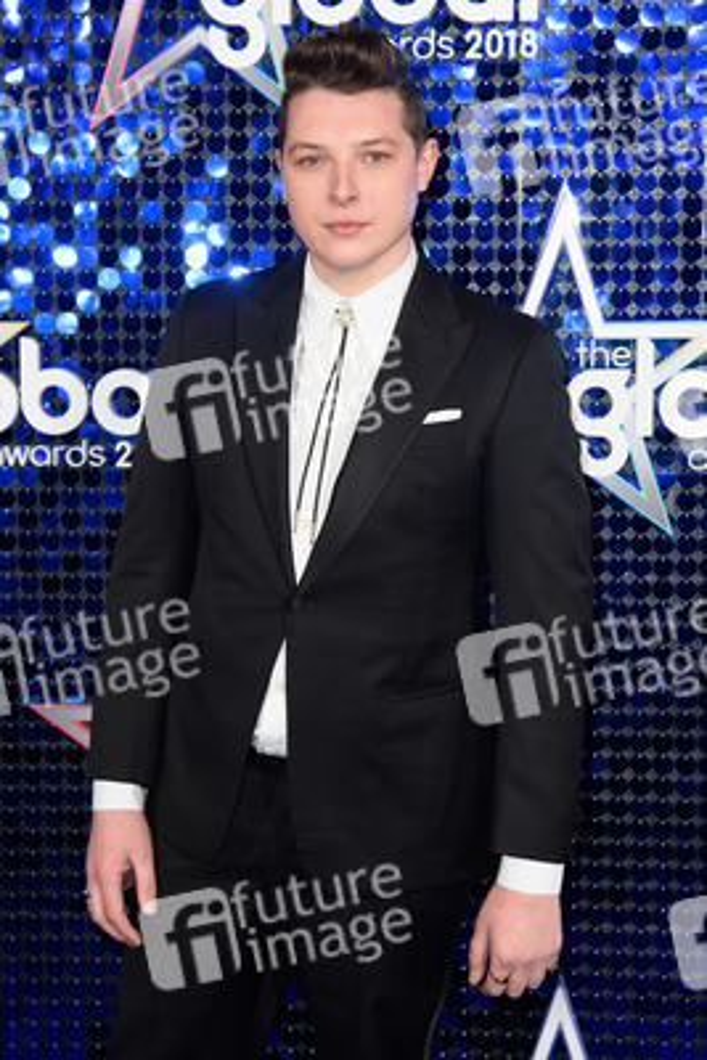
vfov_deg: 28.8
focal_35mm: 70
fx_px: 2060
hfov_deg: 19.5
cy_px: 530
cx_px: 354
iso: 800
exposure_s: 1/250
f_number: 5.6
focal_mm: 70
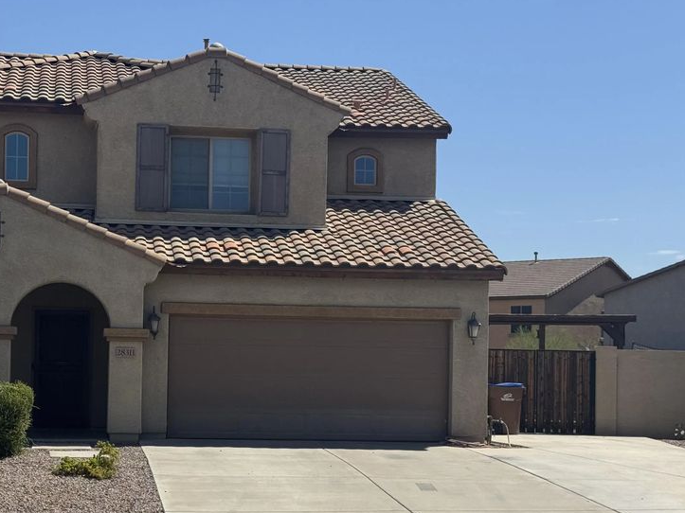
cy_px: 328
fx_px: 1345
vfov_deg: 21.6
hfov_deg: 28.3
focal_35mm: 68
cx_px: 203
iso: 64
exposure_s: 1/5848
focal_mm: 6.76
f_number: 1.78
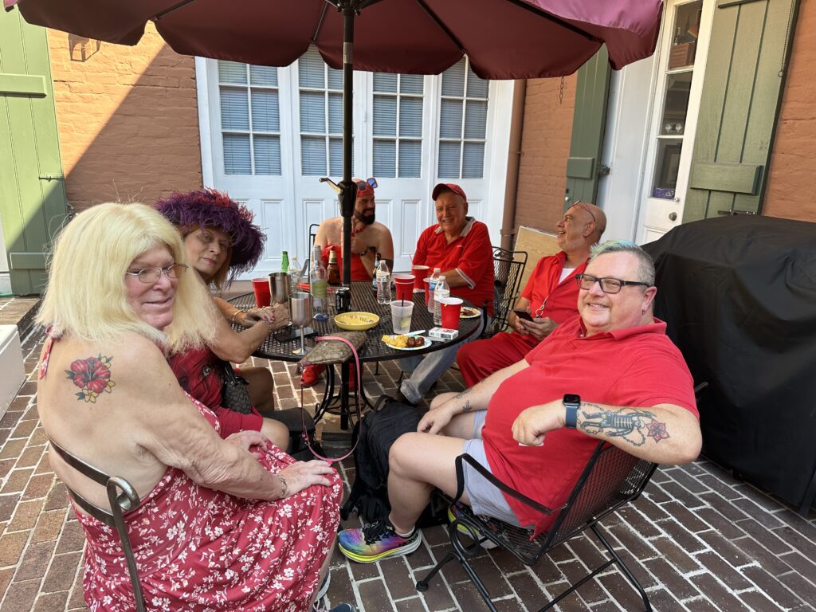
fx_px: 566
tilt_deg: -14.6
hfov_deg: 71.6
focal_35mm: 24
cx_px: 408
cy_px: 306
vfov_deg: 56.8
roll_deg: -2.3
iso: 80
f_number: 1.78
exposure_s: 1/319
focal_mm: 6.86
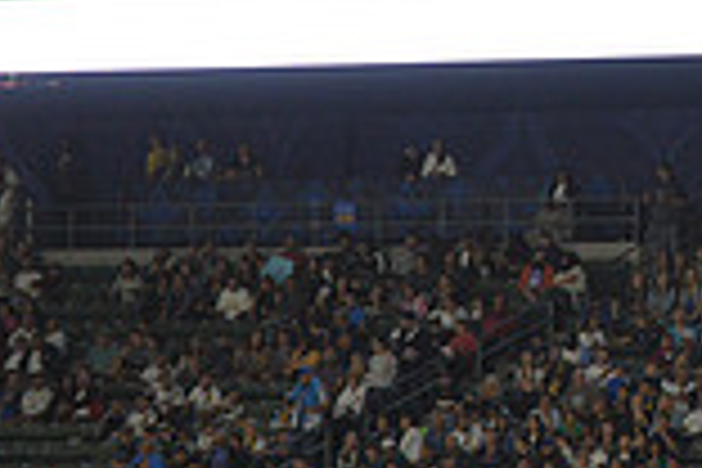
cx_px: 1094
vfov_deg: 2.7
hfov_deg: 4.1
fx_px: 9808
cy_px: 38
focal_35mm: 503
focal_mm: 135
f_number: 2.8
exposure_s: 1/1250
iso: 1600
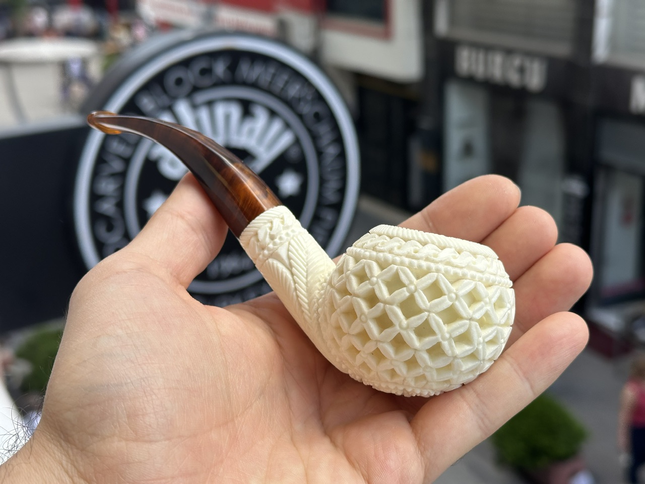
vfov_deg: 30.3
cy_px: 242
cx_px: 322
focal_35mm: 48
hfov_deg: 39.7
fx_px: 894
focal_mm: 6.86
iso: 64
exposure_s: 1/785
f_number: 1.78
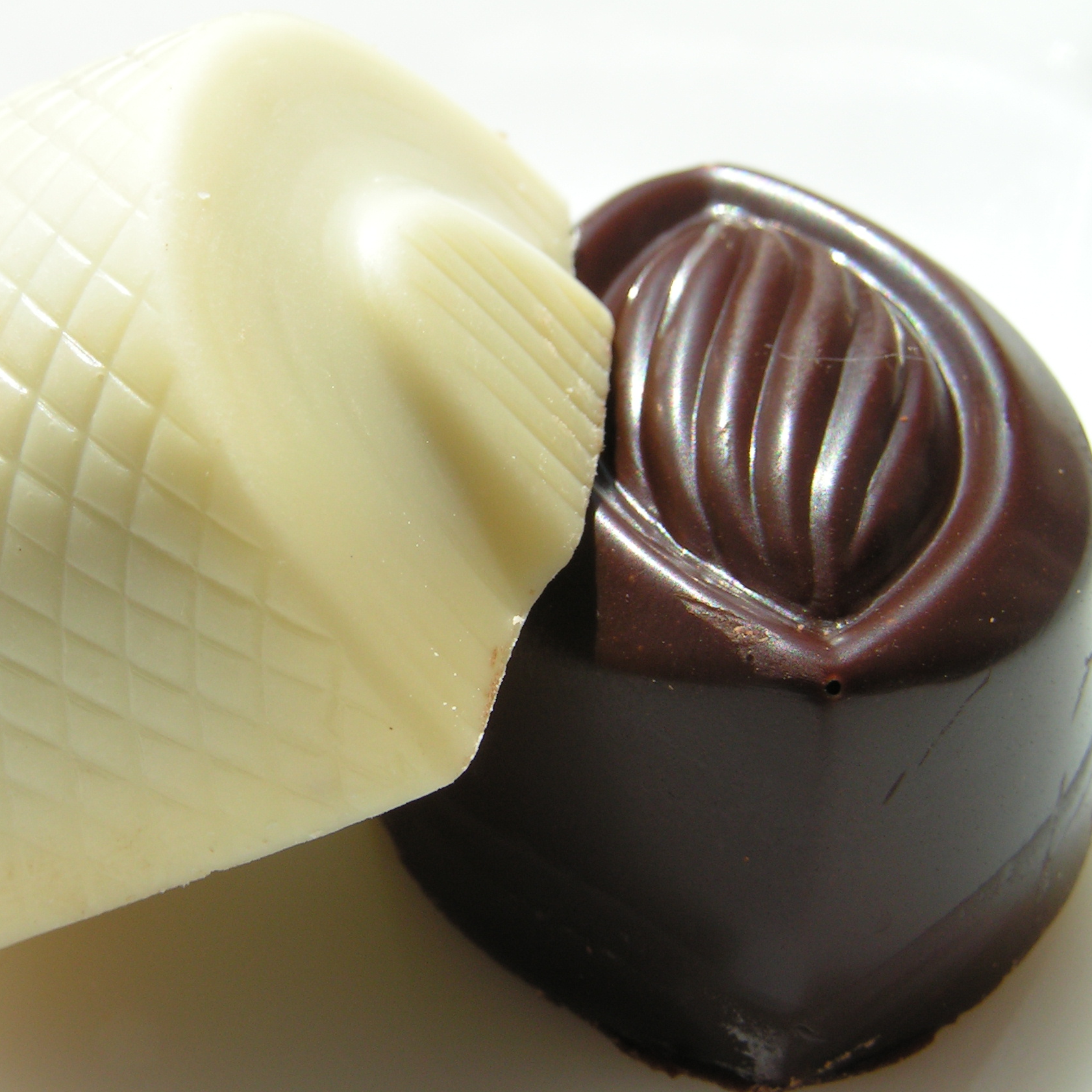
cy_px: 549
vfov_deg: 21.7
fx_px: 2855
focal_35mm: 80
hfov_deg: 21.6
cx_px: 371
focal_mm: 11.1
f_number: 5.6
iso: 50
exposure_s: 1/250
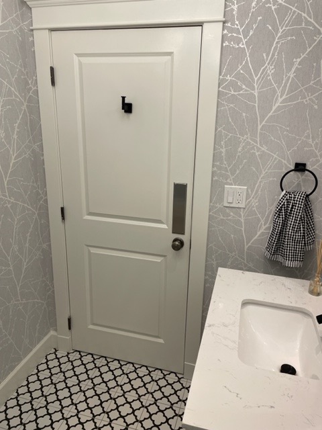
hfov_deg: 53.1
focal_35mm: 26
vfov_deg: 67.3
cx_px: 161
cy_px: 215
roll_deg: -2.2
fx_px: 322
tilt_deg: -16.4
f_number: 1.6
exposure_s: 1/60
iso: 64
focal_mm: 4.2
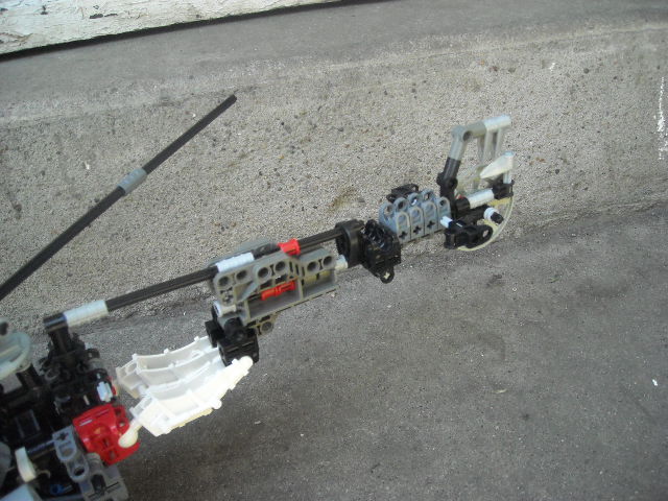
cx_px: 334
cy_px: 250
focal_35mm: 35
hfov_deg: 52.6
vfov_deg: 40.7
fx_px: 675
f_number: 2.8
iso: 383
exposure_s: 1/250
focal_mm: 5.7
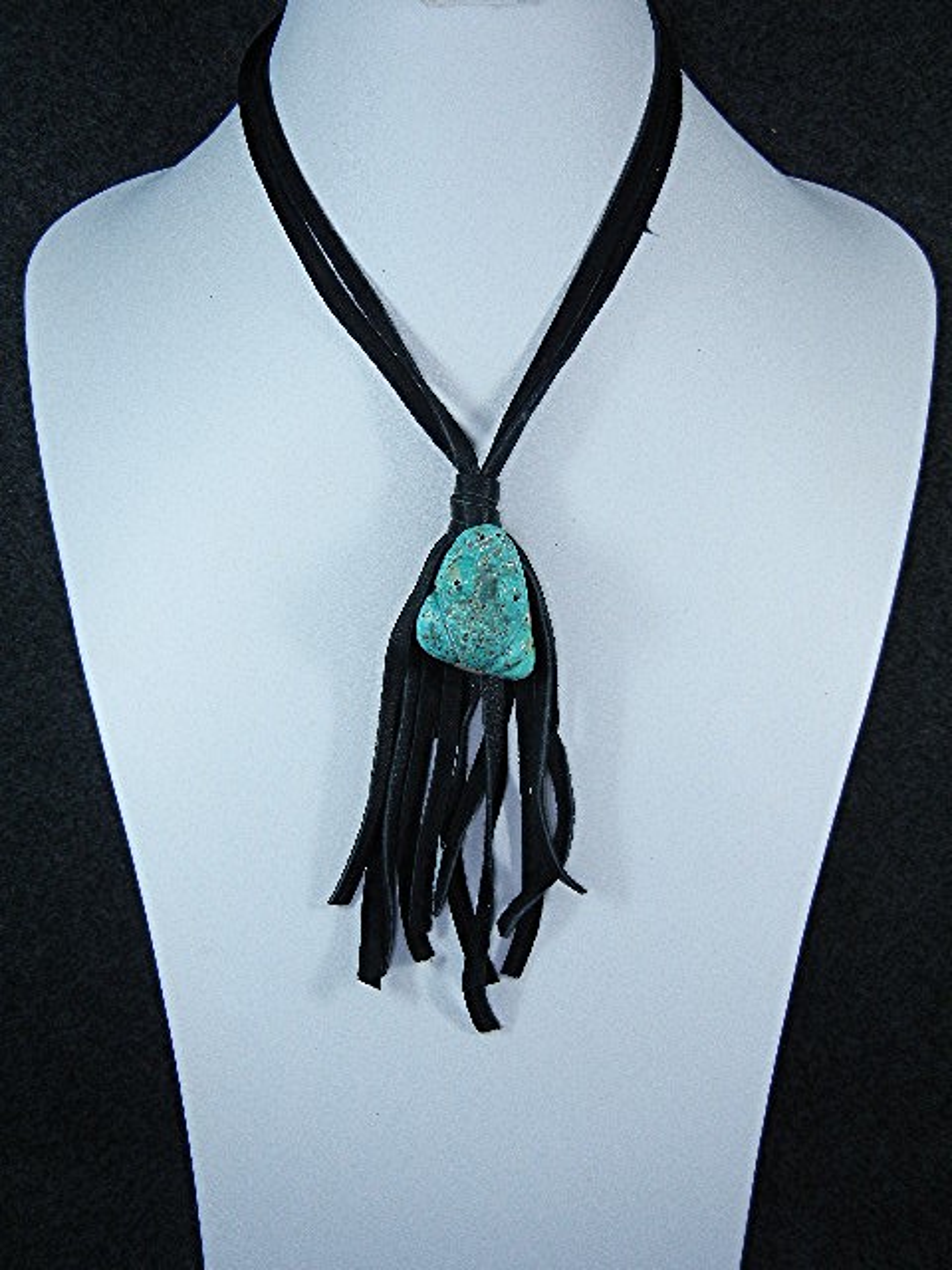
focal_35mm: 39
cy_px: 635
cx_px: 476
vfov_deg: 47.9
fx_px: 1430
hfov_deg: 36.8
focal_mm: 7.1
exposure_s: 1/79.6
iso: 230
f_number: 3.7
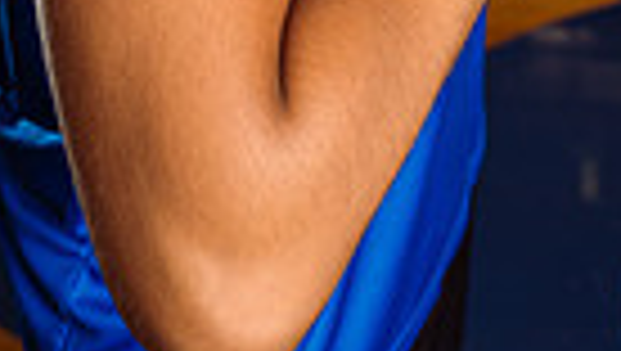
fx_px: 1797
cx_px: 554
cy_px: -567
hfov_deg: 19.3
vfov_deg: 9.5
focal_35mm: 109
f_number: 4.5
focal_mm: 32
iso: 200
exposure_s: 1/200
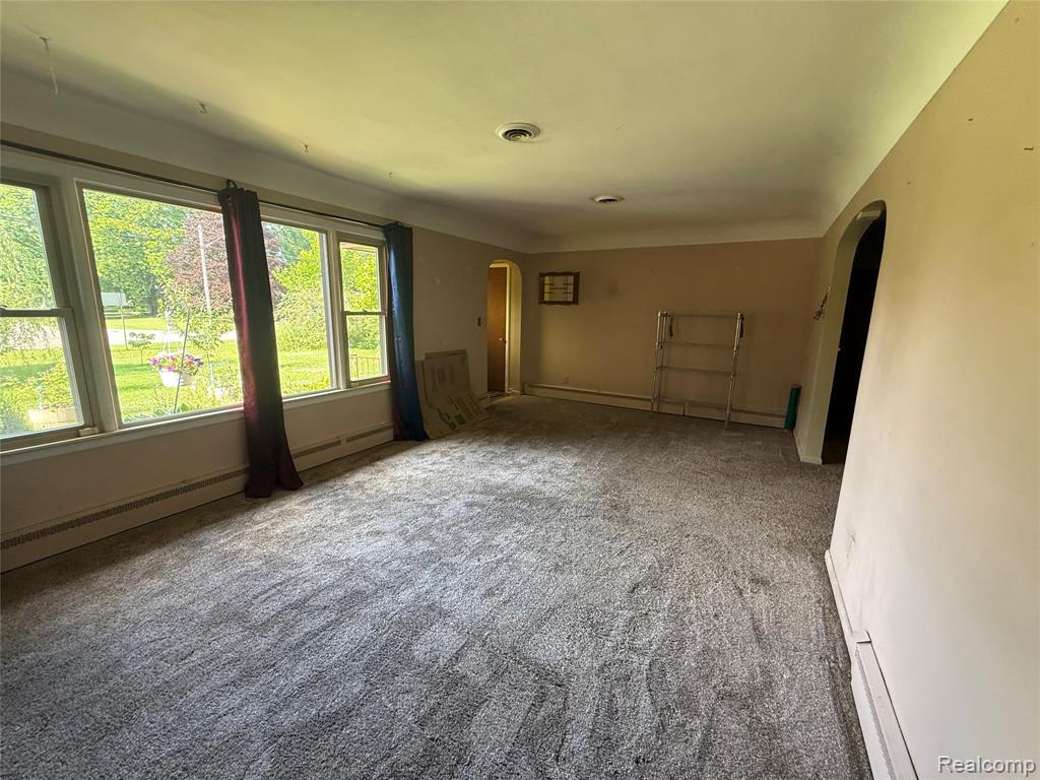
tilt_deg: -10.8
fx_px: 421
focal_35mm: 14
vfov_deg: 85.7
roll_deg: -0.6
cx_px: 520
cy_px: 390
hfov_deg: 102.1
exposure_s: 1/99
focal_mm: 2.22
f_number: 2.2
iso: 320
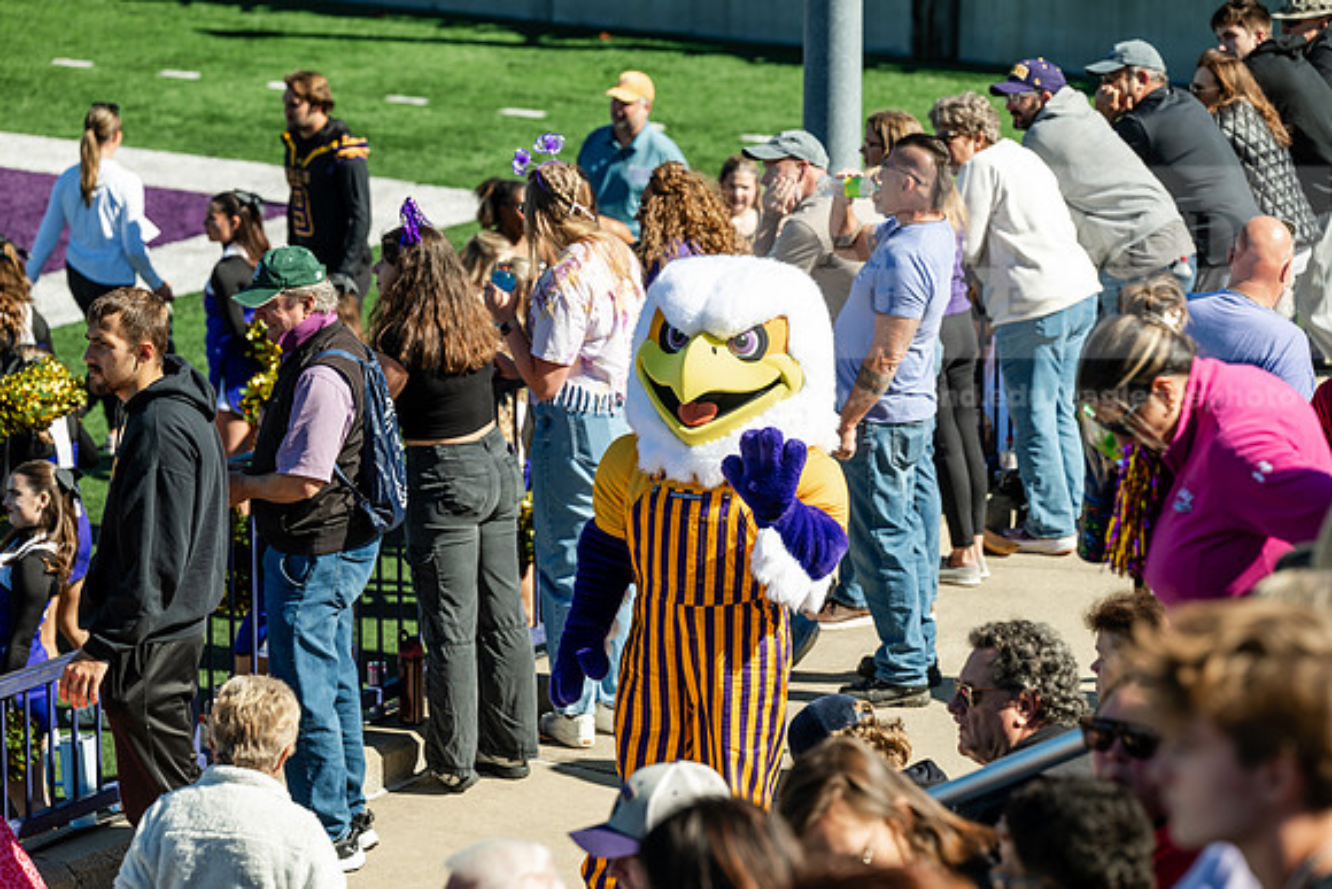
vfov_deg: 9.2
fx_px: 5551
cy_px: 444
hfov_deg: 13.7
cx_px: 666
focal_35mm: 150
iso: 160
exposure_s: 1/800
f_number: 5
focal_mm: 150
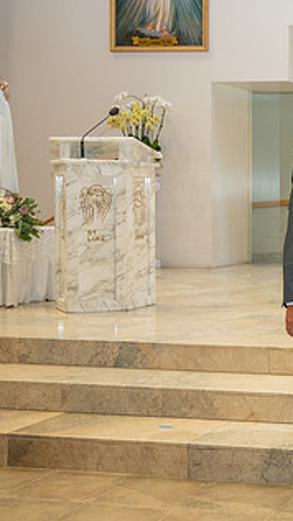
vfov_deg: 30.5
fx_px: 952
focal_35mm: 69
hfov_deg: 15.4
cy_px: 234
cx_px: 505
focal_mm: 33
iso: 2500
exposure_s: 1/125
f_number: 4
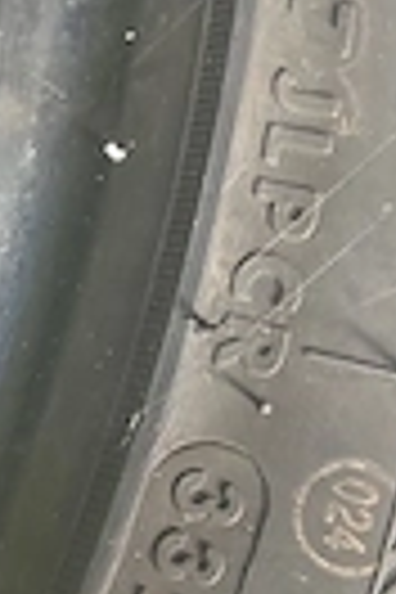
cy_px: 356
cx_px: 279
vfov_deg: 24.7
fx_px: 1353
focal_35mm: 82
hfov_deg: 16.6
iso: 500
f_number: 1.5
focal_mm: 5.7
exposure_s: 1/60
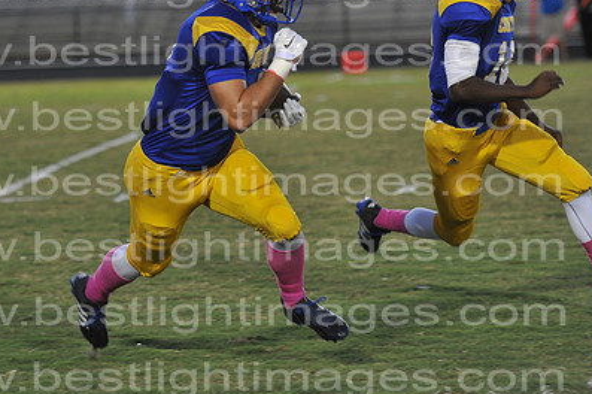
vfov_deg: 7.2
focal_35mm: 190
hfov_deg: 10.8
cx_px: 228
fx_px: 3122
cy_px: 152
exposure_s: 1/400
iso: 1600
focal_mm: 130
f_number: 3.2
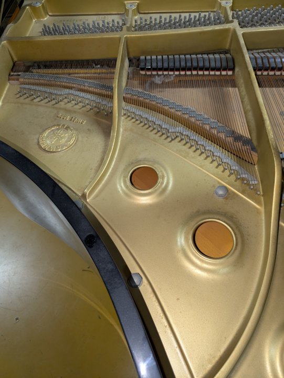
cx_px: 142
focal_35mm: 25
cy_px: 189
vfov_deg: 69.4
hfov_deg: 54.9
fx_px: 273
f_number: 1.89
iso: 150
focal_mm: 5.43
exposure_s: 1/50
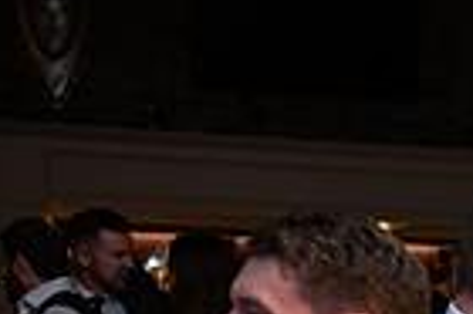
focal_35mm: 174
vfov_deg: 7.6
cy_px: 623
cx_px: 912
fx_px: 2283
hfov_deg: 10.9
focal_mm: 42
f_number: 3.5
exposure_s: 1/160
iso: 640
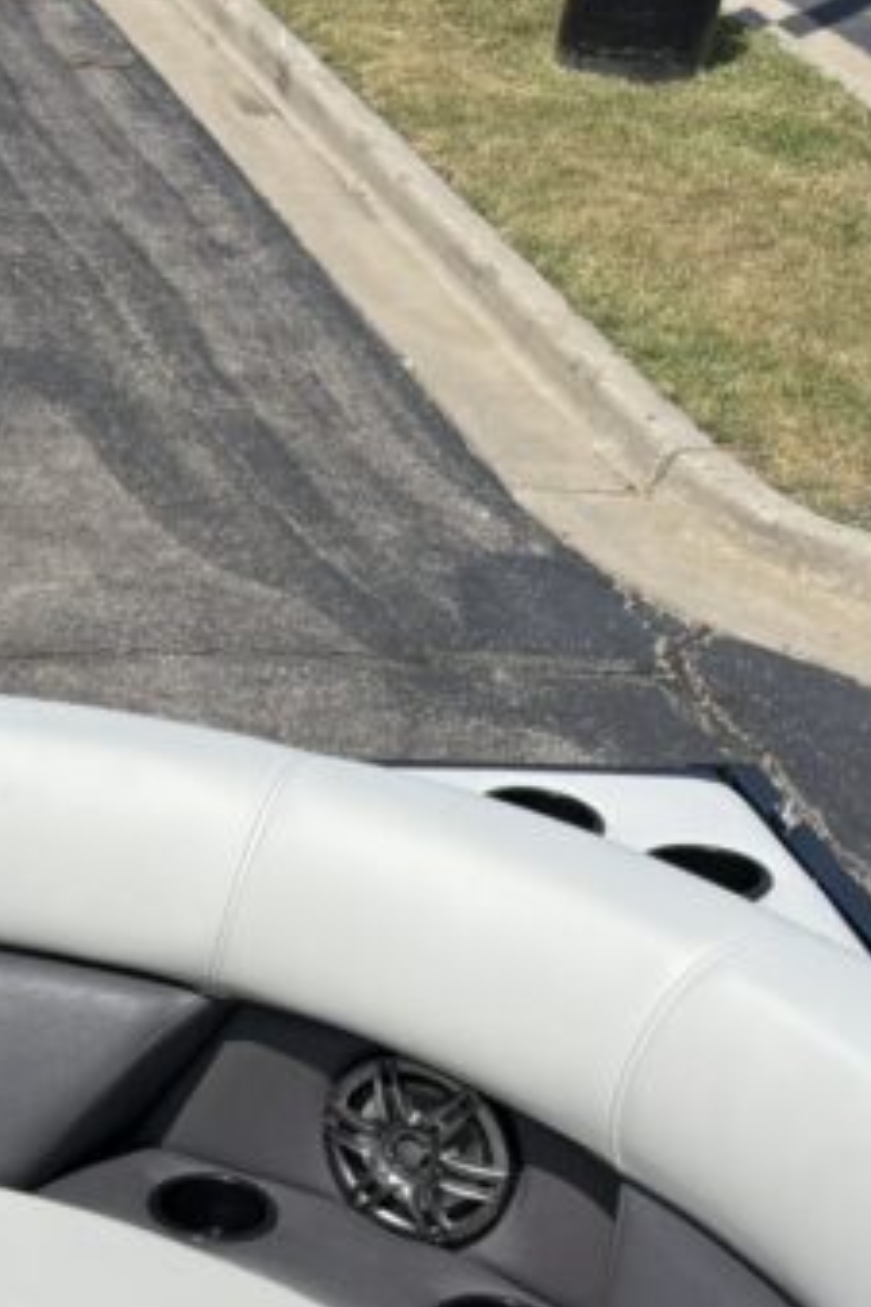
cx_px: -680
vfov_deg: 22.4
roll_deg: +0.6
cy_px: 1492
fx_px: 3085
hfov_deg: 14.3
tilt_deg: -35.6
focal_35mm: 85
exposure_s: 1/3650
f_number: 1.6
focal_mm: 5.96
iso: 50
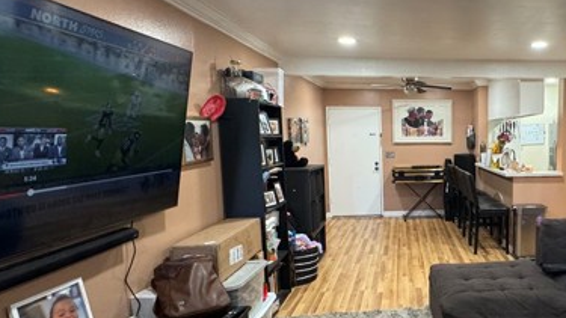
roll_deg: +0.9
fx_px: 390
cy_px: 176
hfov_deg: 66.0
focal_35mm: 26
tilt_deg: -6.8
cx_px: 445
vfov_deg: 44.3
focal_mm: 2.22
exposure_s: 1/60
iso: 640
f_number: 2.2
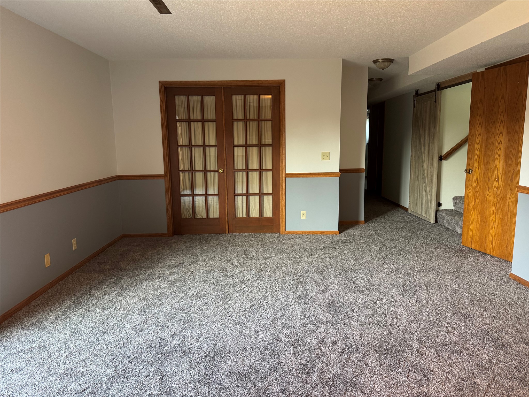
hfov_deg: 71.6
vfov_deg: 56.8
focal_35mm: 24
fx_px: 367
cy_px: 198
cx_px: 264
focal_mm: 6.76
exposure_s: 1/60
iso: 250
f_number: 1.78
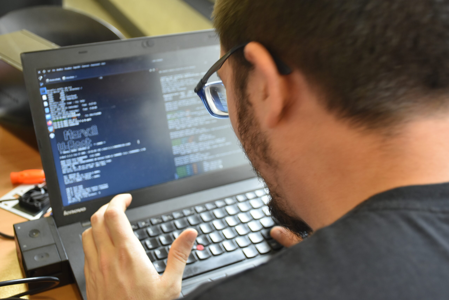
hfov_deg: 41.1
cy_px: 150
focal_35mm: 48
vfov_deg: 28.1
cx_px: 224
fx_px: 599
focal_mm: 32
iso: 900
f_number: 4
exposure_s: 1/60
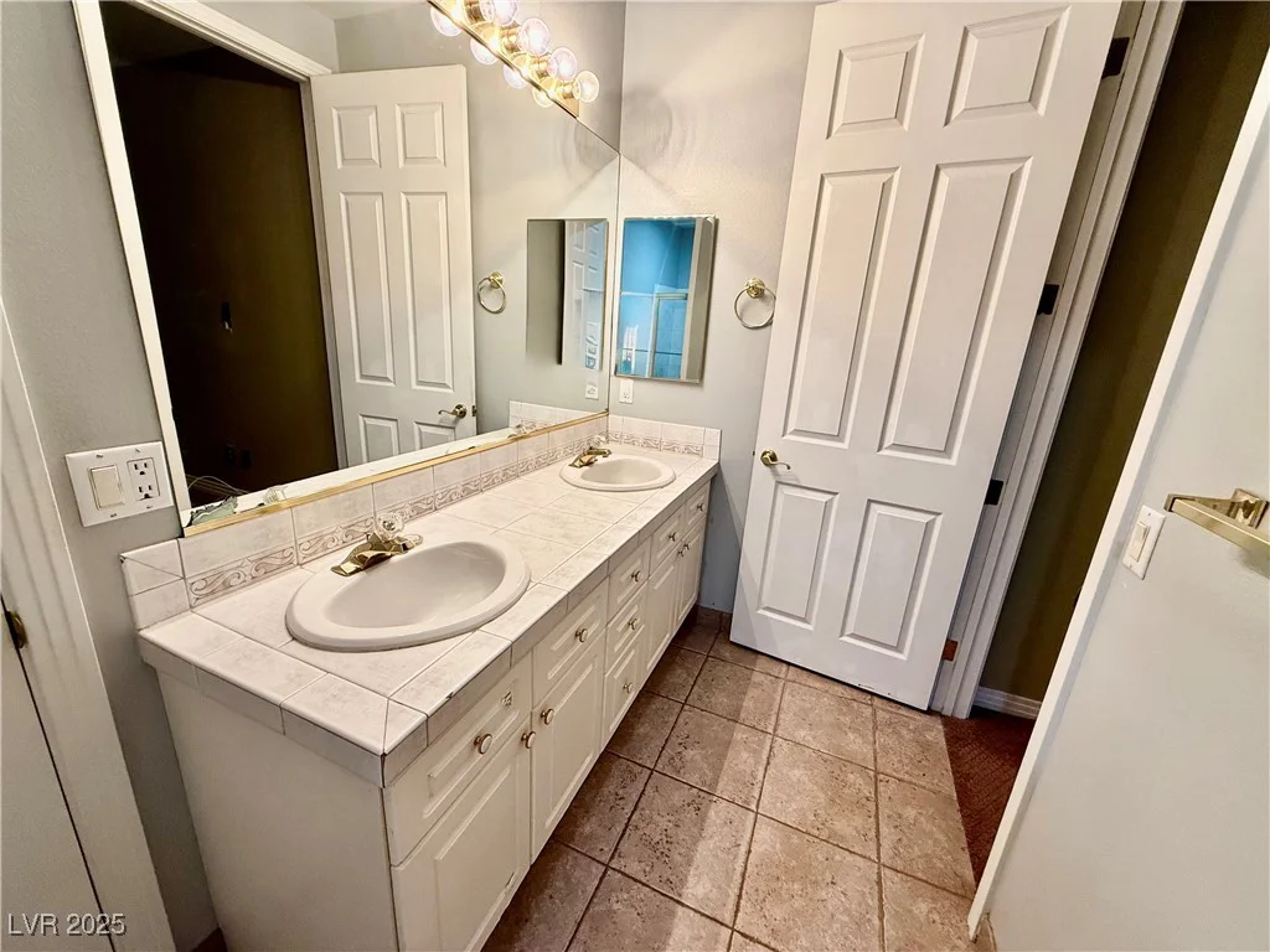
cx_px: 635
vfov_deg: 85.7
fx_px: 514
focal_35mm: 14
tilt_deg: -17.9
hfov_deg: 102.1
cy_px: 476
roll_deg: -4.5
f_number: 2.2
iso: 200
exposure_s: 1/60
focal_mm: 2.22
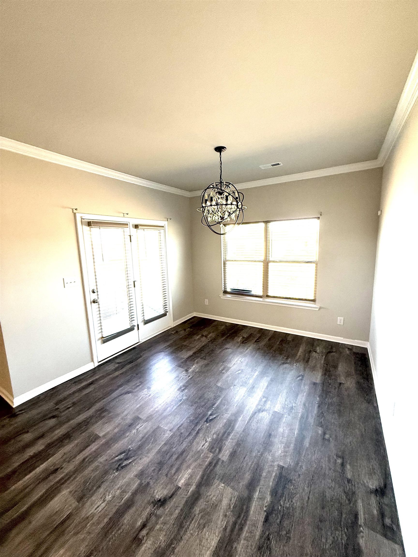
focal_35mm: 14
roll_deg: +2.3
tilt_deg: -7.7
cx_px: 209
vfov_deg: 102.1
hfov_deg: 85.7
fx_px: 225
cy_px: 278
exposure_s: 1/120
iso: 160
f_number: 2.2
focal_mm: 2.22
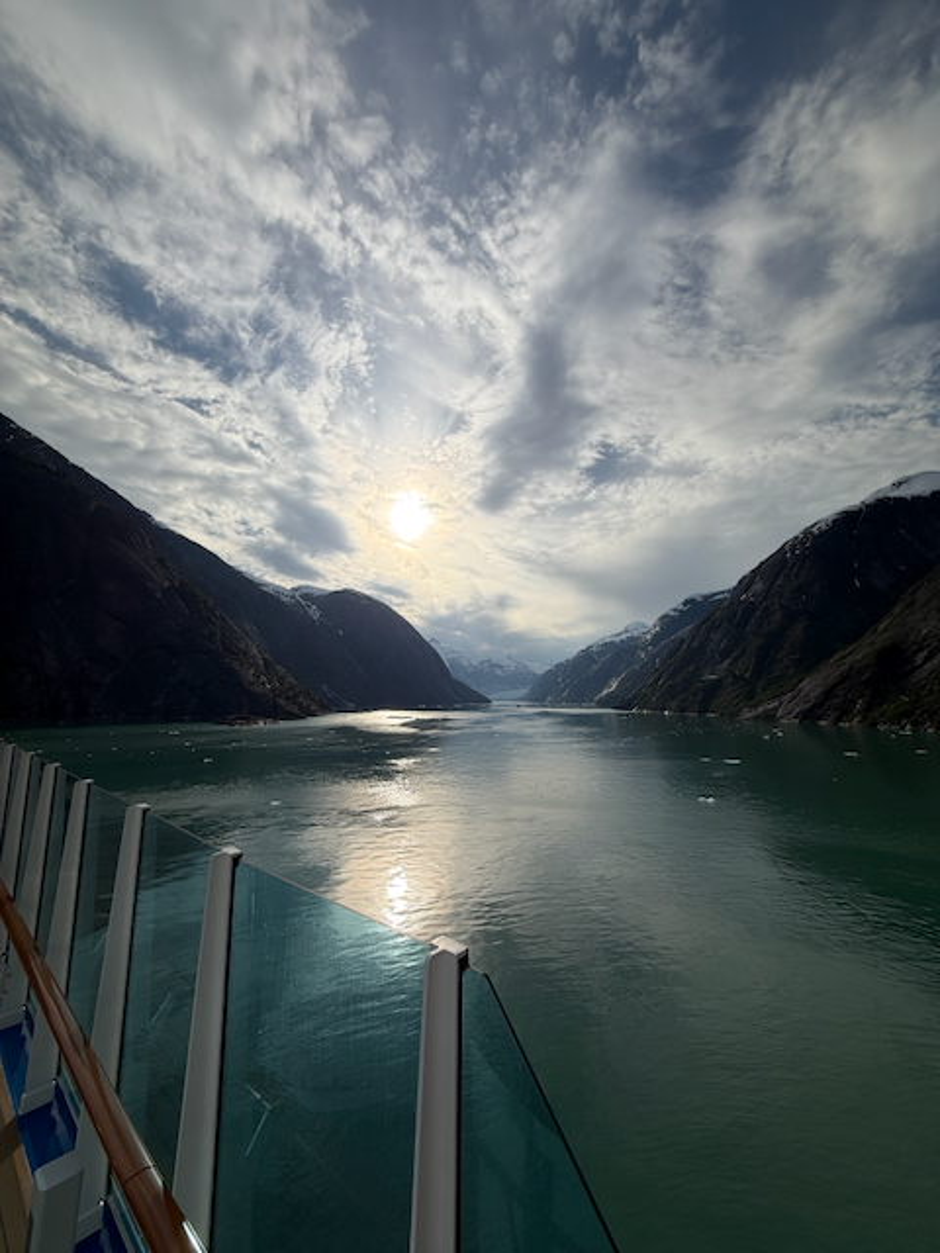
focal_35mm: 14
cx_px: 470
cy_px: 626
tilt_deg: +10.2
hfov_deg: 85.7
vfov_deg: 102.1
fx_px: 507
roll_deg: -0.6
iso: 20
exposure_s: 1/2976
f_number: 2.2
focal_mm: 2.22
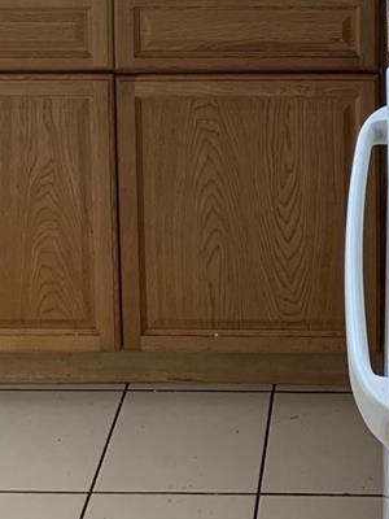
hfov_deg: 18.6
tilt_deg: -5.7
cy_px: -199
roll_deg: +0.9
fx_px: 1169
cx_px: 345
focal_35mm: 78
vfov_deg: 21.9
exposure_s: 1/60
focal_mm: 4.25
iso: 160
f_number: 1.8
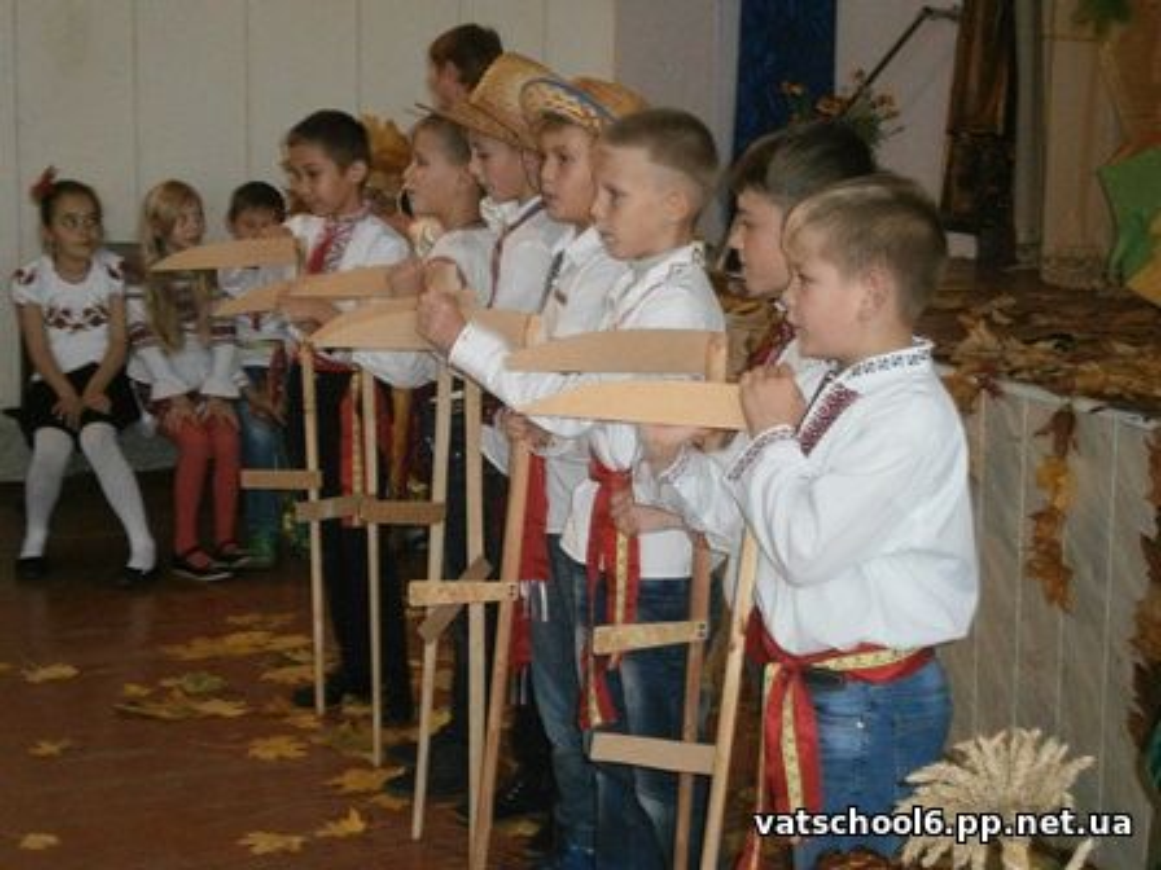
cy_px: 435
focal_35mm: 73
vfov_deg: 20.2
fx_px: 2448
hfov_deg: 26.7
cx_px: 580
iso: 400
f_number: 4.4
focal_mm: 13
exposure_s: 1/50
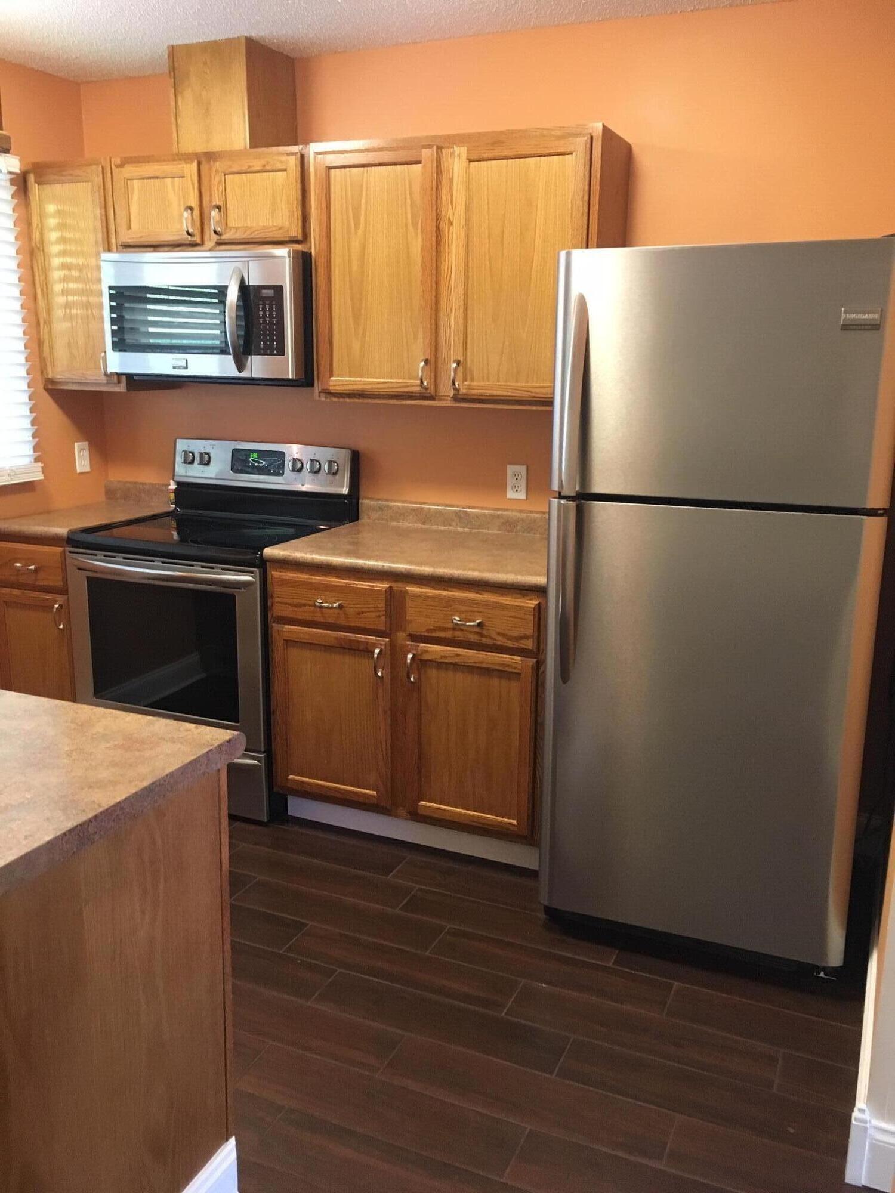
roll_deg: -1.5
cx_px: 448
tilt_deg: -17.7
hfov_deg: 48.2
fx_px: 1000
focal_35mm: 29
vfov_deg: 61.7
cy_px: 596
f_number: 2.2
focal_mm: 4.15
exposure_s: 1/30
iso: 200
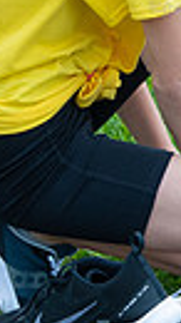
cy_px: -72
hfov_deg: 3.2
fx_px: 3281
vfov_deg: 5.6
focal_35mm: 384
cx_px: 226
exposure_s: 1/1250
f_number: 5.6
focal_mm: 55
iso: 320
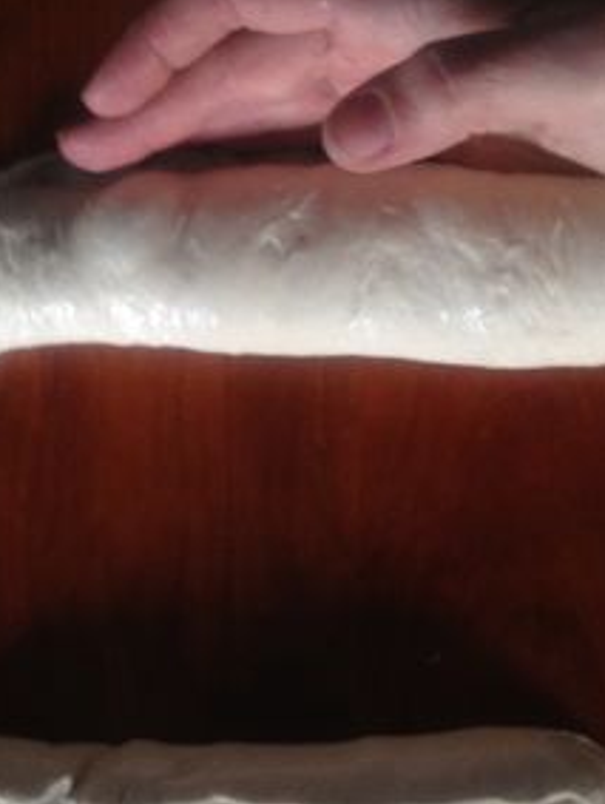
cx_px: 294
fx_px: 1442
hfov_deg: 23.7
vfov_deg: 31.0
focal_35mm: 62
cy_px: 520
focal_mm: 4.28
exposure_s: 1/20
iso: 125
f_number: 2.4
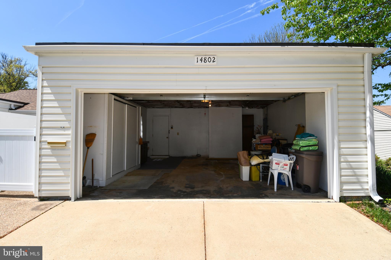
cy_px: 130
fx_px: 195
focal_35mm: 18
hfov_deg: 90.0
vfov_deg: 67.4
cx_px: 196
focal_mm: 12
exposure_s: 1/250
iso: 100
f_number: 9
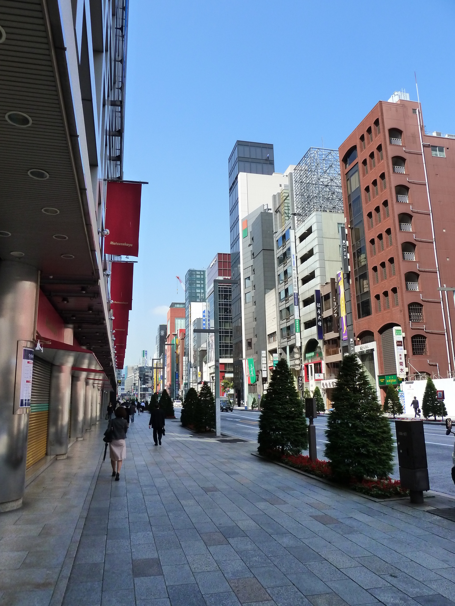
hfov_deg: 54.9
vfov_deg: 69.4
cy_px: 303
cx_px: 228
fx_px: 438
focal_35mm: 25
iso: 200
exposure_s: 1/400
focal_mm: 4.1
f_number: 4
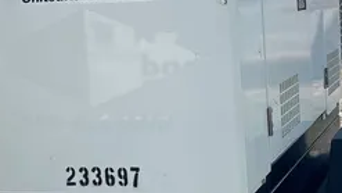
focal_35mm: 84
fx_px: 762
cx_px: 231
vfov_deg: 14.4
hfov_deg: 25.2
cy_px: 130
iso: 50
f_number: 1.6
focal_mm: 4.2
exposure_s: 1/4831
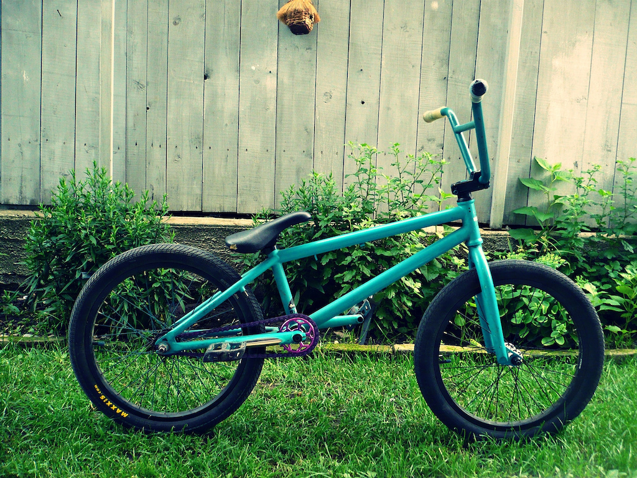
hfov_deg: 52.6
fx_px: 644
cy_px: 239
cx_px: 318
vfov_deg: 40.7
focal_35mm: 35
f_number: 2.8
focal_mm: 5.8
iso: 200
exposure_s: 1/30
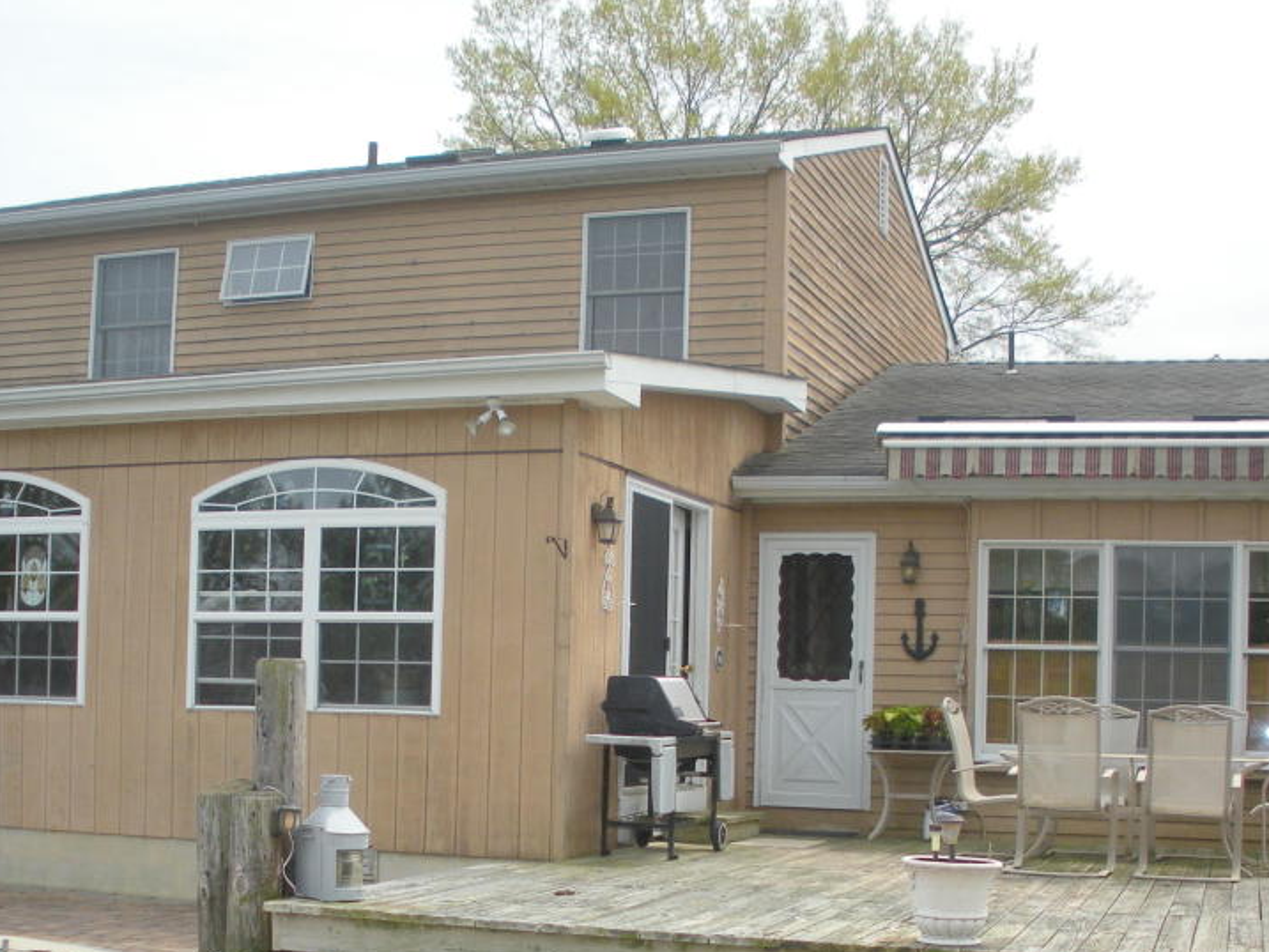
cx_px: 589
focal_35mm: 50
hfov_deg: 38.2
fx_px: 1833
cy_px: 665
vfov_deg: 28.8
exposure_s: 1/838
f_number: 3.5
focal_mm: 6.3
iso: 92
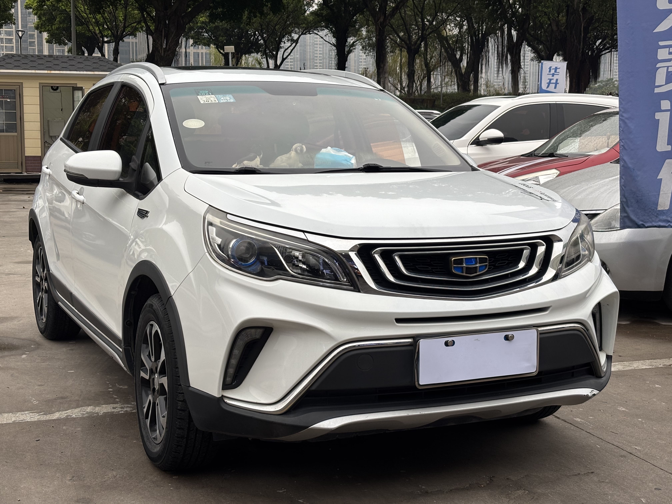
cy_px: 252
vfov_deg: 28.0
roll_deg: -0.1
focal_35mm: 52
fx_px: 1009
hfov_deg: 36.8
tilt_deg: -7.1
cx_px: 336
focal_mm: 5.96
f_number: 1.6
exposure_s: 1/160
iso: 25
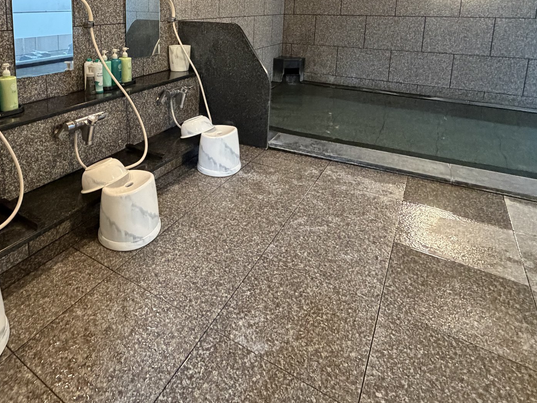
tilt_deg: -10.2
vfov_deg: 52.2
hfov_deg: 69.0
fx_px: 372
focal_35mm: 24
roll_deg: -0.2
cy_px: 66
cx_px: 167
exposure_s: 1/50
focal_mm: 2.22
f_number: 2.2
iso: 500
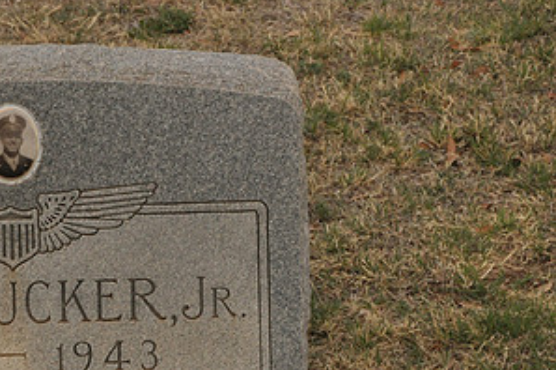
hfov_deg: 13.9
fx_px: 2252
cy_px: 220
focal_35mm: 146
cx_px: 17
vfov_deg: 9.4
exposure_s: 1/320
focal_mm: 50
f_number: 9
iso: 800
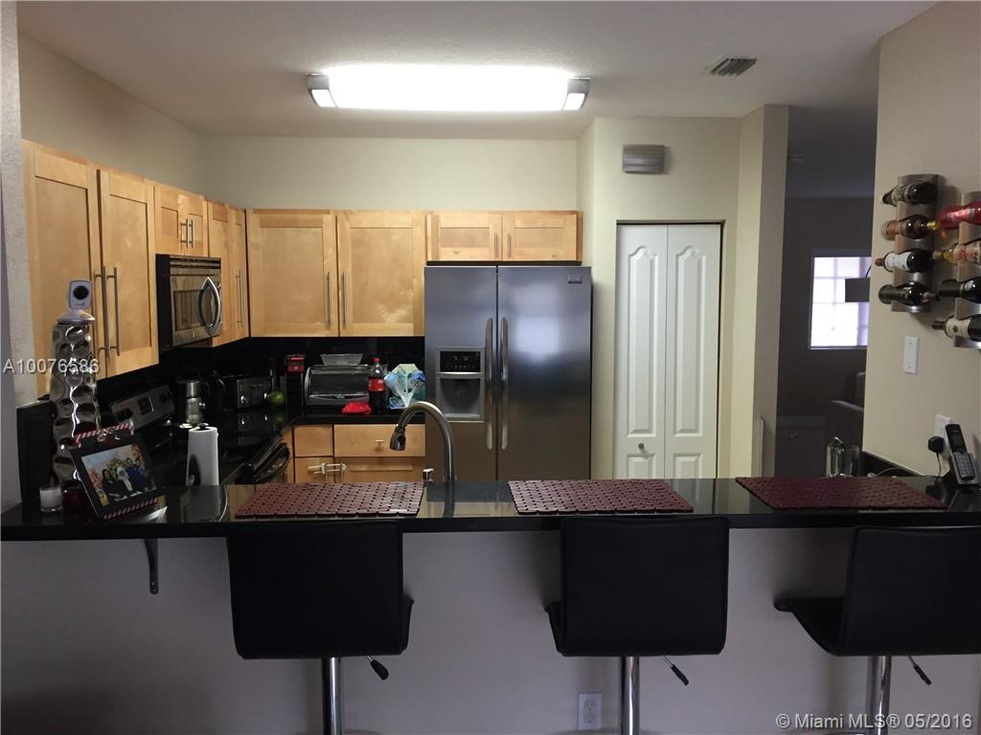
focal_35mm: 29
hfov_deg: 61.7
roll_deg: +0.6
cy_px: 368
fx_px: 822
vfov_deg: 48.2
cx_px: 490
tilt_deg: -6.2
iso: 100
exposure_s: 1/30
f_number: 2.2
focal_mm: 4.15
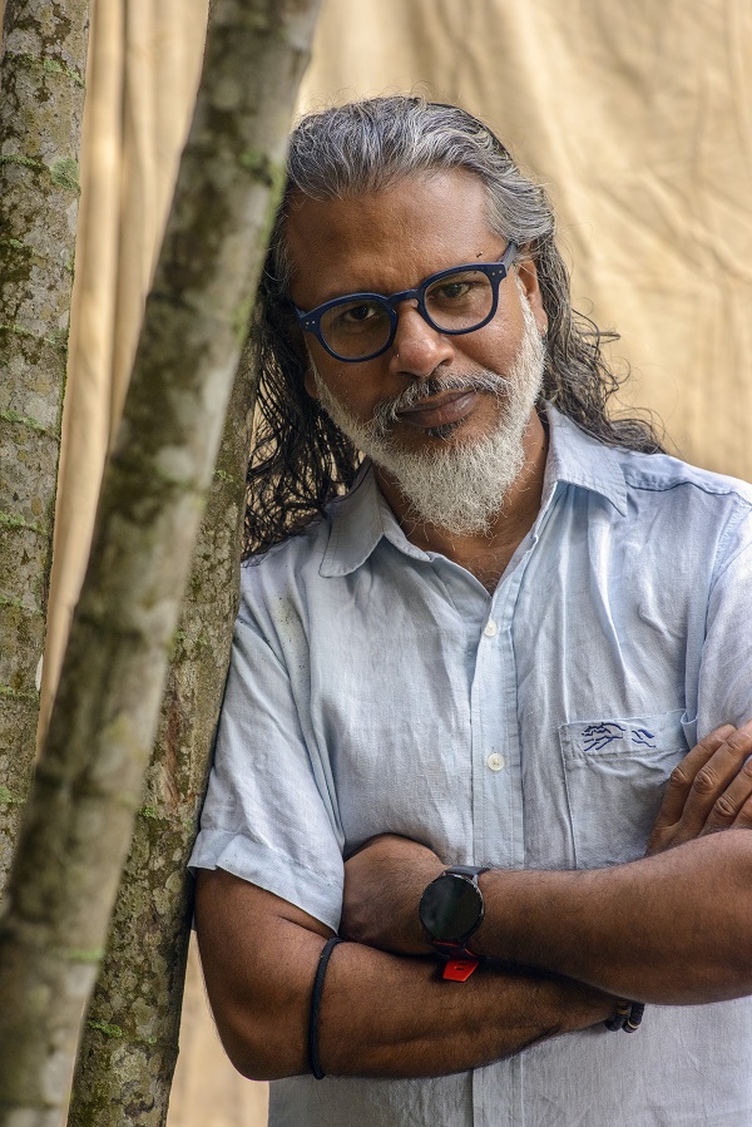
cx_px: 376
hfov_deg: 16.1
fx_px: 2661
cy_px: 564
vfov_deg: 23.9
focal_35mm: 85
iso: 1000
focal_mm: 85
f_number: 5
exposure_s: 1/500
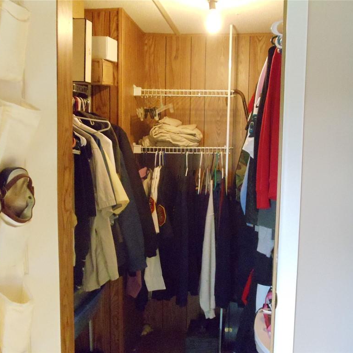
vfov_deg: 32.8
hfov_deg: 32.8
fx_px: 600
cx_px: 194
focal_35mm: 52
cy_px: 176
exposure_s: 1/25
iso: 1600
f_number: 3.5
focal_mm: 6
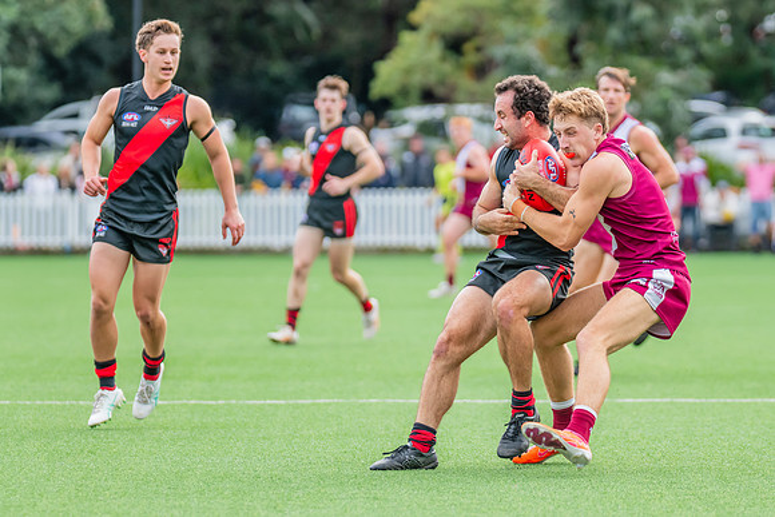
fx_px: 6880
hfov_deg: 6.4
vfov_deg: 4.3
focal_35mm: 320
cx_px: 485
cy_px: 278
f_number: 4.5
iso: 800
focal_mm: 240
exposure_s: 1/1250
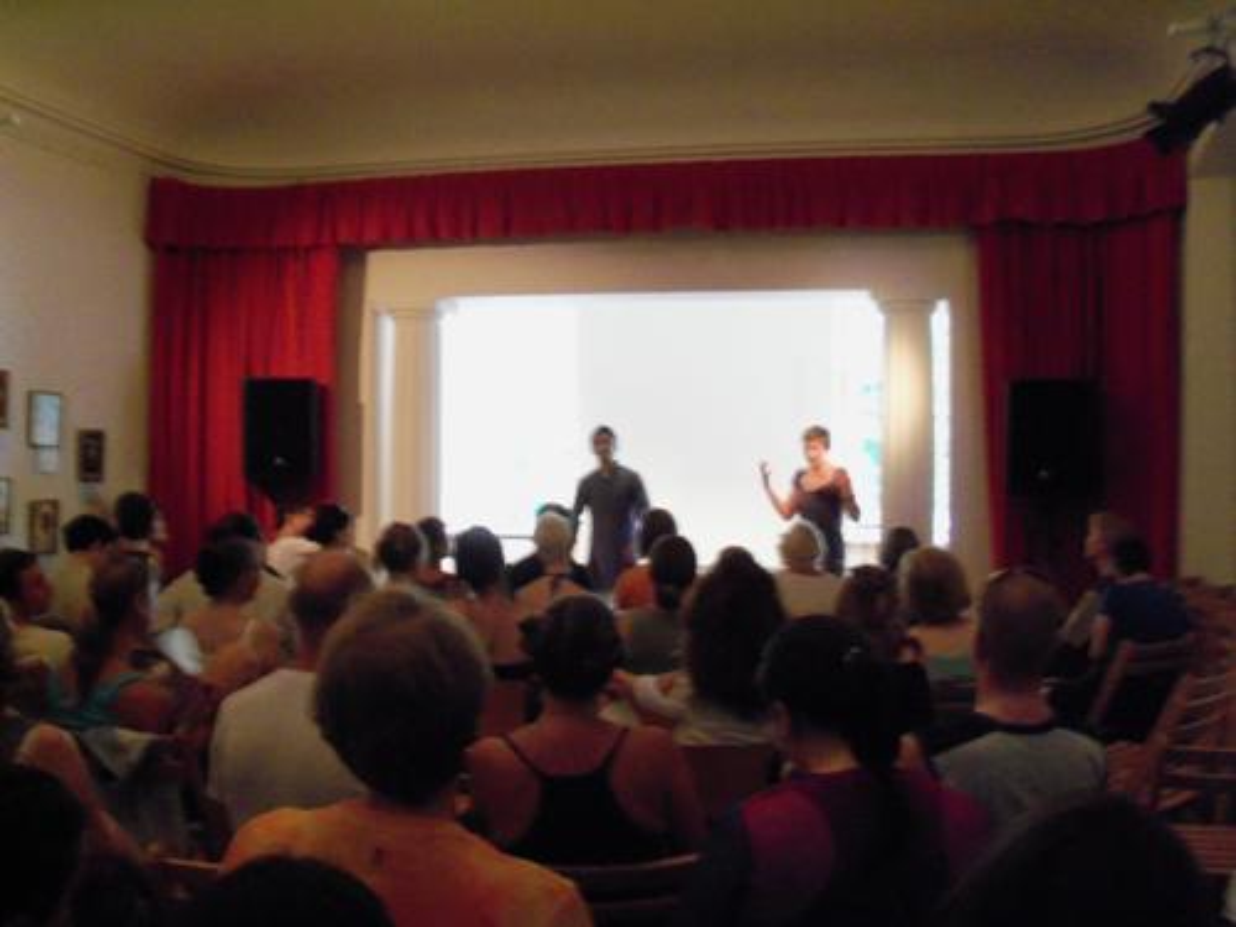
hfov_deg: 52.6
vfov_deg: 40.7
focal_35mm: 35
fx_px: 1250
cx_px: 618
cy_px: 464
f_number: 3
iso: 400
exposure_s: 1/25
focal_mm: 6.3
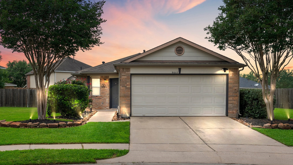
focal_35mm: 37
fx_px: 287
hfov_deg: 54.0
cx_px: 148
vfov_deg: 32.0
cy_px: 81
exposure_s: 1/500
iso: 400
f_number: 7.1
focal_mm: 35
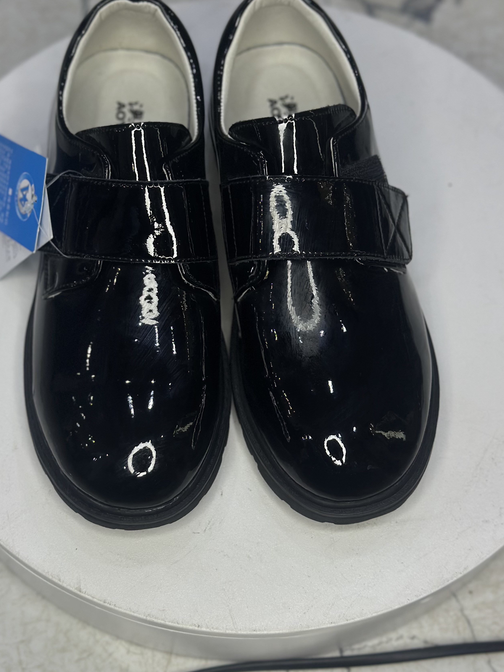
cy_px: 288
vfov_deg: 33.2
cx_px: 223
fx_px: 1126
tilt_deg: -62.4
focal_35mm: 58
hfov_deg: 25.2
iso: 80
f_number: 1.78
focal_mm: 6.86
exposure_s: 1/532
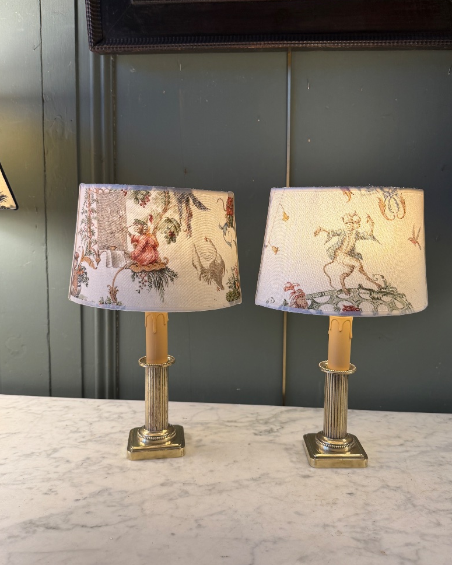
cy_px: 280
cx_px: 251
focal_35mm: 29
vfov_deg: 60.5
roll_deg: -1.4
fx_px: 485
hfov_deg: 49.9
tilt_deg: -5.5
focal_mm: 6.76
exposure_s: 1/100
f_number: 1.78
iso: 125
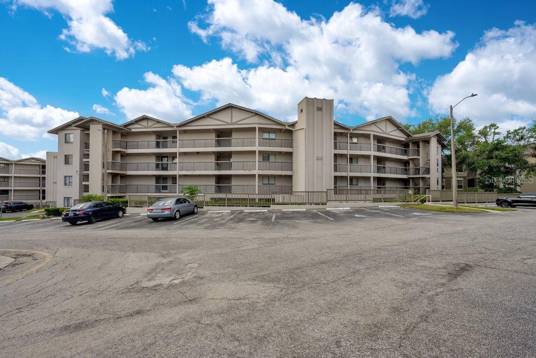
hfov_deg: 96.7
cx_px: 268
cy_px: 179
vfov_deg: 73.8
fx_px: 238
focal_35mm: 16
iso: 100
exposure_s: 1/125
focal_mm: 16
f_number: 9
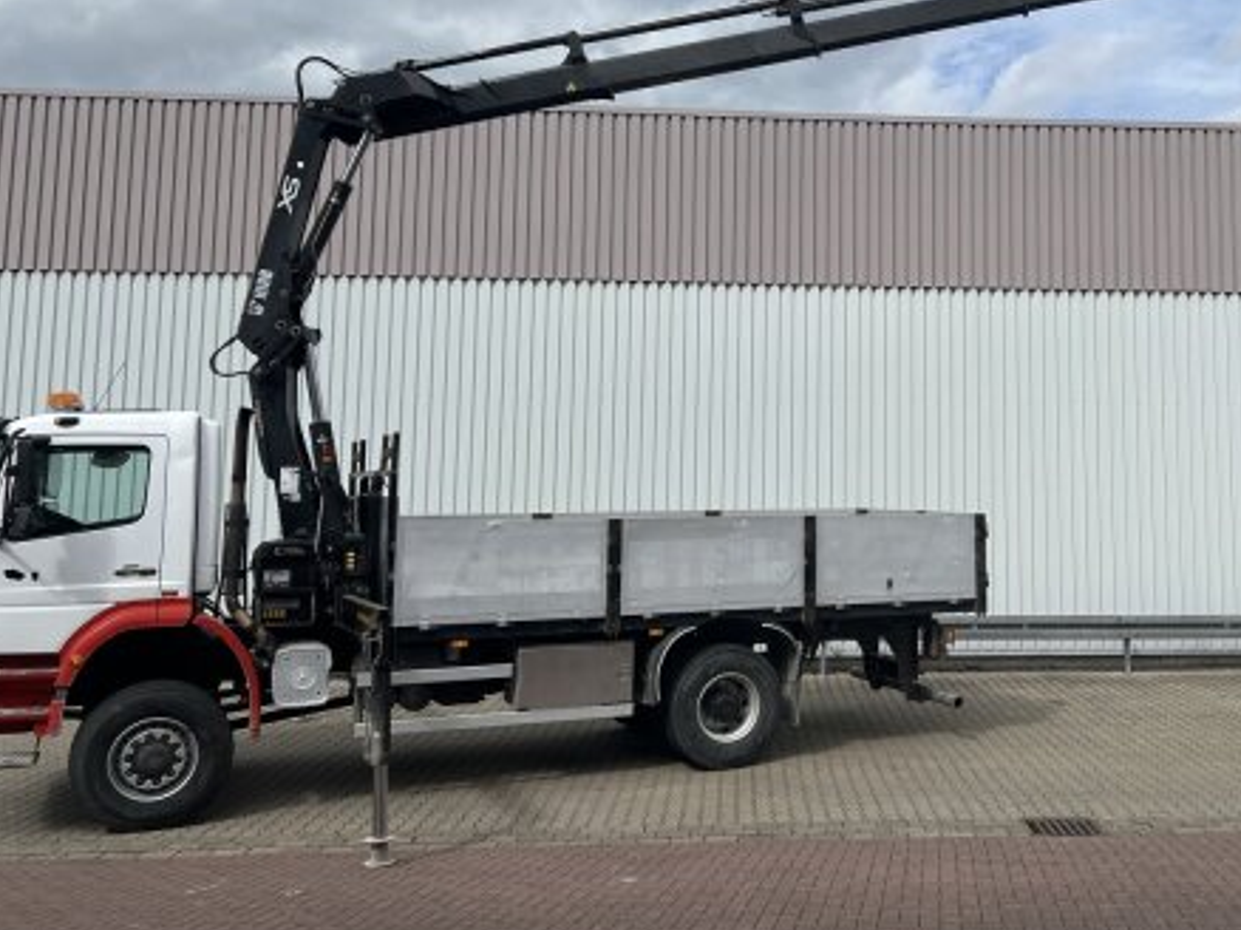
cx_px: 842
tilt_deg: +7.3
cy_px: 337
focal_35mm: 38
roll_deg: +0.3
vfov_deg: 37.4
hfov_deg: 48.1
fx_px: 1362
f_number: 1.5
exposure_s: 1/6993
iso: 50
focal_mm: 5.7
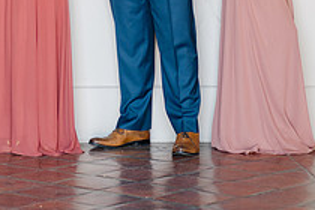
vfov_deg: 5.8
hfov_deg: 8.6
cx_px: -50
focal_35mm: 236
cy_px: -64
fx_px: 2065
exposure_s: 1/125
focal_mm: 85
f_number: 1.8
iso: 200
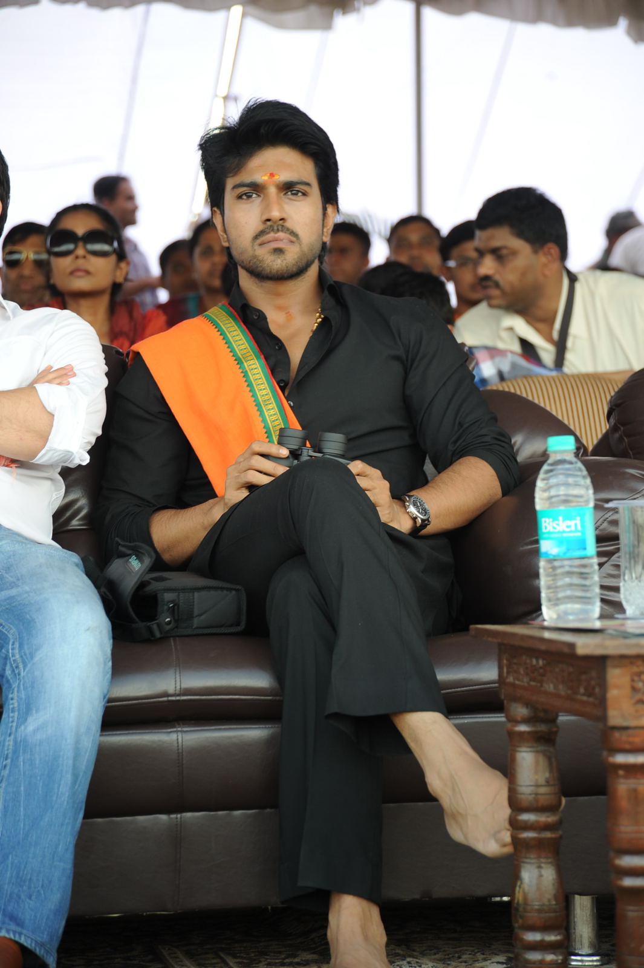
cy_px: 484
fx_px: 3223
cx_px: 322
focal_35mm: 120
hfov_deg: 11.4
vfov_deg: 17.1
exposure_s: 1/125
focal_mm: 120
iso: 500
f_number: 5.6
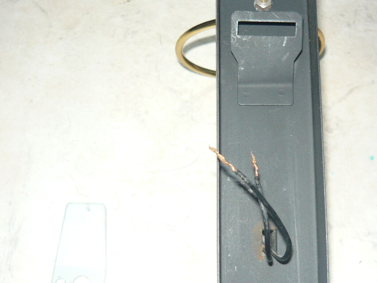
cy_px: 167
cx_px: 201
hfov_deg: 37.5
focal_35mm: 51
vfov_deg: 28.5
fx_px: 555
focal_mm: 5.5
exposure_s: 1/30
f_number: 2.8
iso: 100
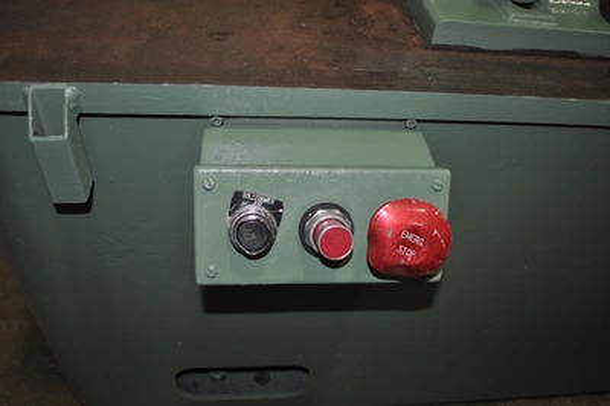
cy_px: 203
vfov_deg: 43.5
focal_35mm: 30
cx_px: 305
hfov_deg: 62.0
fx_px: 508
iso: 400
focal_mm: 20
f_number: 3.8
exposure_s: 1/60
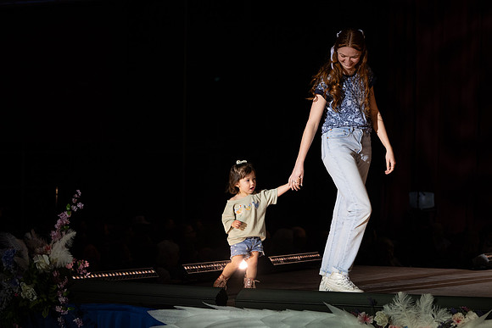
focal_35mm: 96
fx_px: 1314
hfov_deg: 21.2
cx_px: 235
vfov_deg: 14.2
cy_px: 171
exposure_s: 1/320
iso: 1000
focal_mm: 92
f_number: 5.6
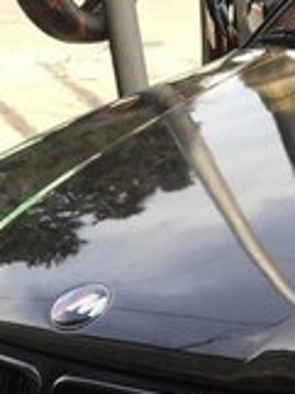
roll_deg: +1.6
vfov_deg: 20.7
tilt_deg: -30.1
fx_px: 1014
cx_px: 366
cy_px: 465
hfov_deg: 15.8
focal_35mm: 89
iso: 32
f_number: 2.2
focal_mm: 4.15
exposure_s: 1/476
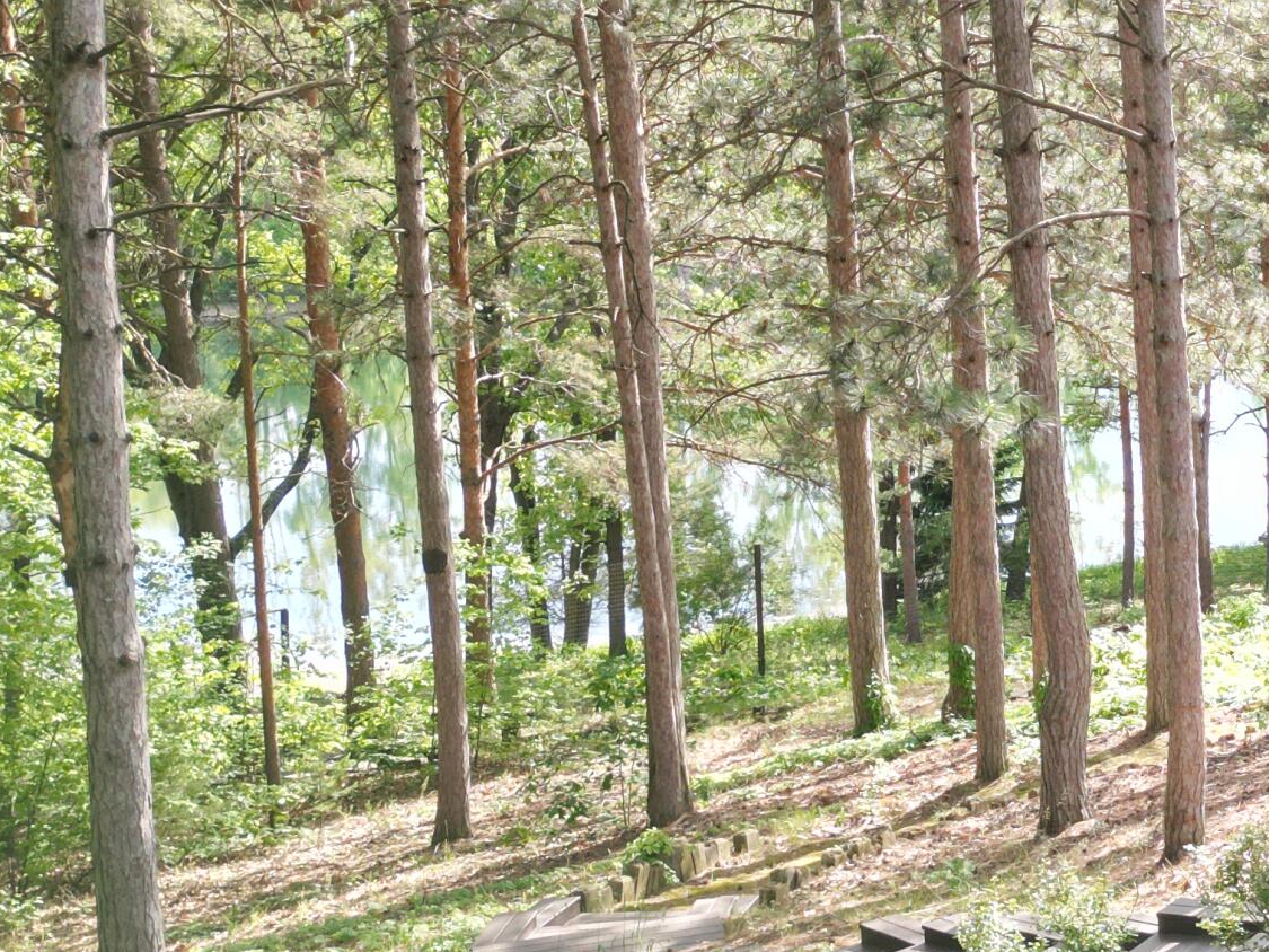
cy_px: 402
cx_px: 1558
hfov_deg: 26.6
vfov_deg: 22.9
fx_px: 2346
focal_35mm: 64
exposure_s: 1/500
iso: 150
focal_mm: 6.72
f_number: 1.7
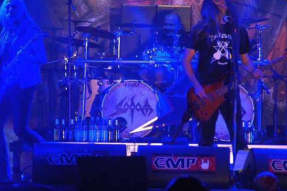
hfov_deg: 4.1
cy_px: 96
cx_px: 138
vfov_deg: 2.7
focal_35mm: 503
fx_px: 4010
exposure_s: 1/500
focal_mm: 300
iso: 1600
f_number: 5.6
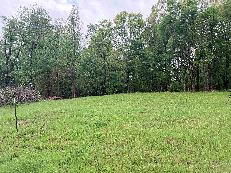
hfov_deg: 71.6
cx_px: 116
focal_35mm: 24
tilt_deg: -0.8
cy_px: 86
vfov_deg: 56.8
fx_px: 160
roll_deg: -0.3
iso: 100
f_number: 1.78
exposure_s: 1/796
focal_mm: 6.76
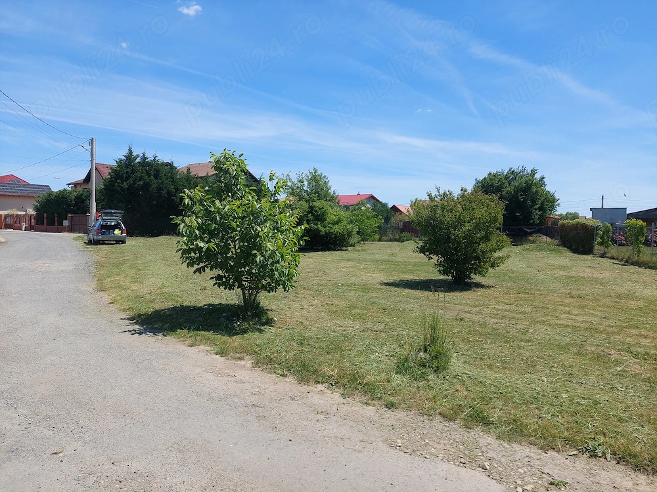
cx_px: 328
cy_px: 246
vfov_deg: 56.8
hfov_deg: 71.6
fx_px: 456
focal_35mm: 24
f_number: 1.8
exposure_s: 1/1718
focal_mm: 5.23
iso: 40
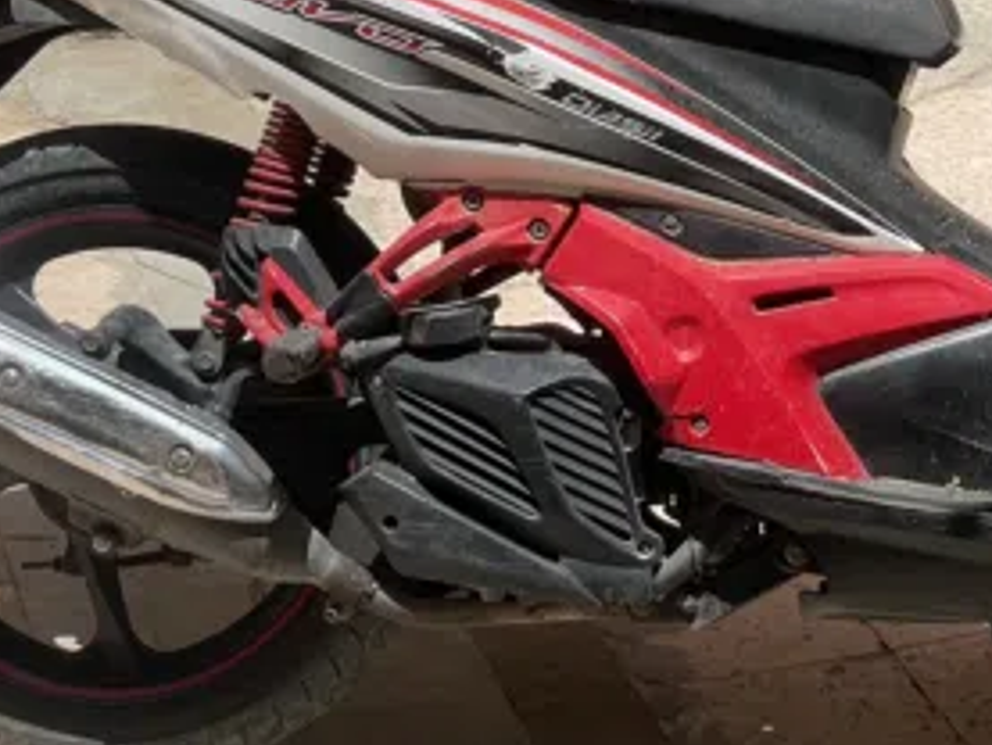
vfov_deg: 12.3
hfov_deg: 16.2
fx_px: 3440
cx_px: 859
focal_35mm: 120
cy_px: 272
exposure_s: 1/1916
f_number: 2
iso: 25
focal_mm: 6
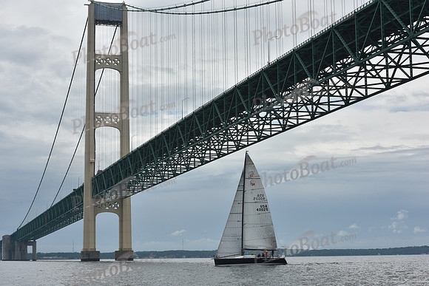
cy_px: 143
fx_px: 834
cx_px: 214
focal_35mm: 70
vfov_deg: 19.5
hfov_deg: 28.8
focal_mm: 70
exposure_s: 1/800
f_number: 13
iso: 250
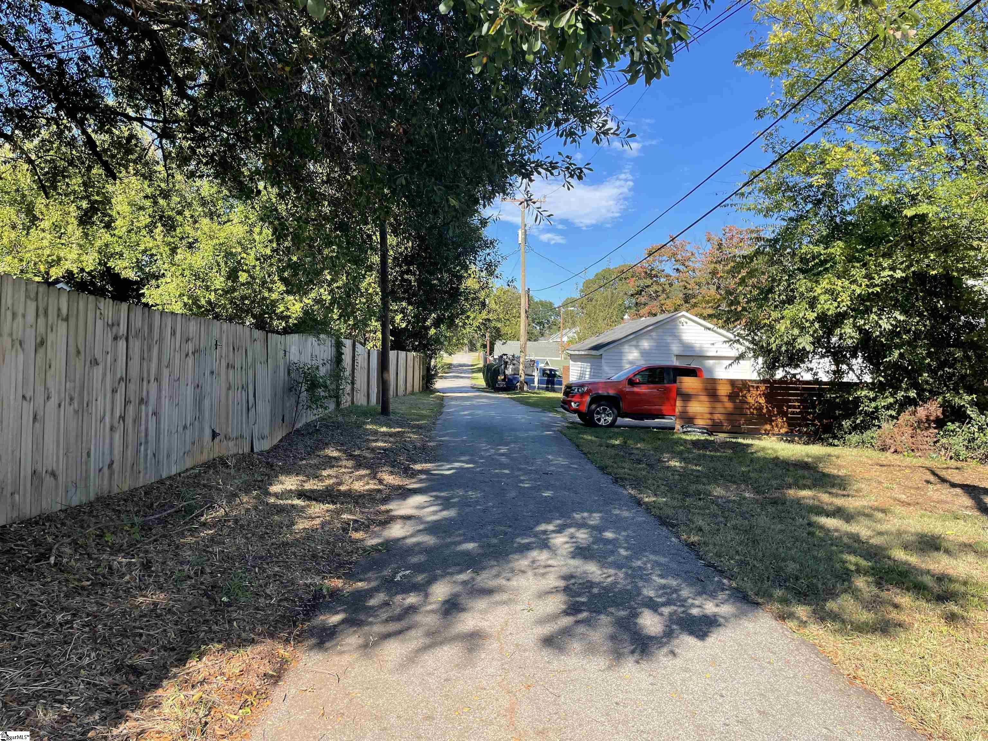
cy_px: 370
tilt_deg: -0.1
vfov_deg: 53.1
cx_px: 494
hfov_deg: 67.3
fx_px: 742
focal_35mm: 26
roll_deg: -0.3
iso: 32
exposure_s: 1/1221
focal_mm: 4.2
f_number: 1.6
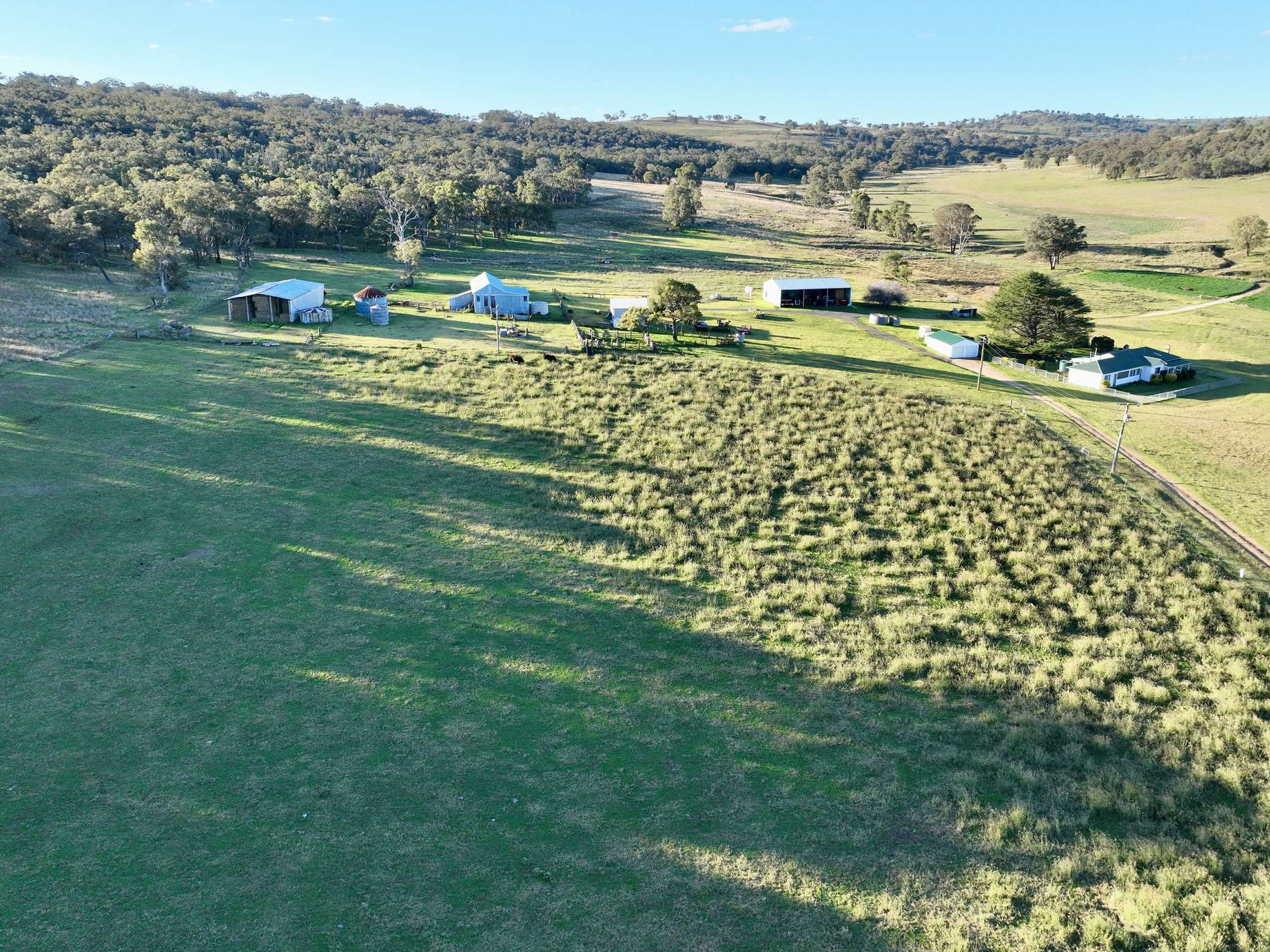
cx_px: 658
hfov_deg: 69.4
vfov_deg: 54.9
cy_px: 462
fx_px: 917
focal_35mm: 25
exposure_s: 1/1000
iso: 400
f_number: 2.8
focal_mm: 12.29
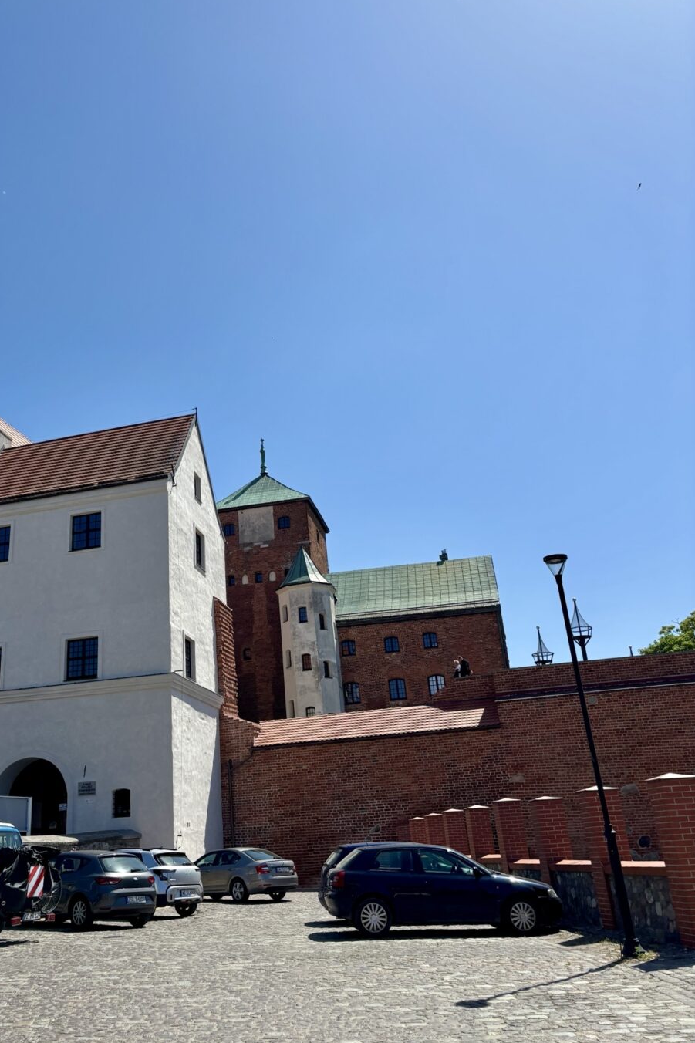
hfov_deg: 40.6
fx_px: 927
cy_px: 435
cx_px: 234
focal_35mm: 32
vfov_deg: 58.4
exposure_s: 1/4630
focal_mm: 5.96
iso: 50
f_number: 1.6
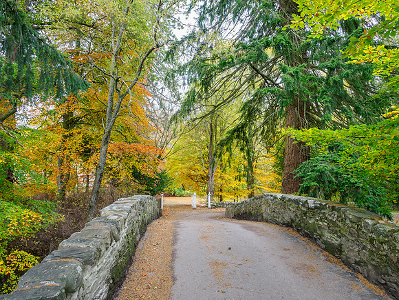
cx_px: 200
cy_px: 150
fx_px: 277
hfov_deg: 71.6
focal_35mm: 24
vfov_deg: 56.8
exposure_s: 1/5
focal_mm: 12
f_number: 5.6
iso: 200
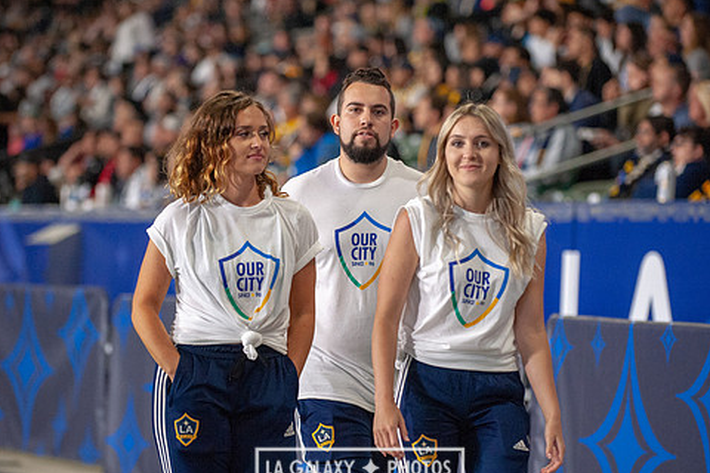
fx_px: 3333
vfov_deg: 8.1
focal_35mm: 169
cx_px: 359
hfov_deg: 12.2
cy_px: 245
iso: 3200
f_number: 2.8
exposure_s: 1/1000
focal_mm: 140
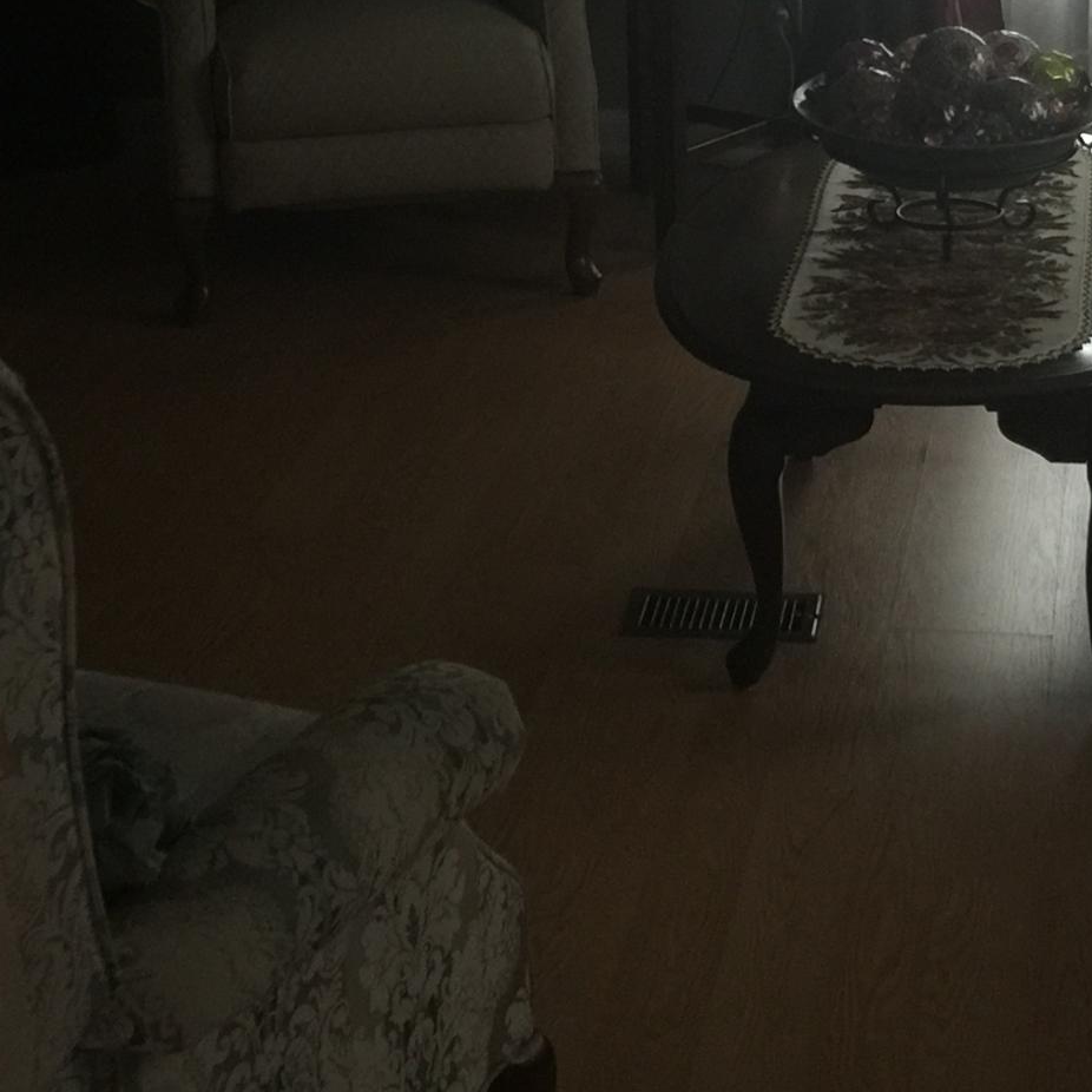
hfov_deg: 20.8
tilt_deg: -14.3
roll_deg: -0.3
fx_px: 2962
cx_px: 722
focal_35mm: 83
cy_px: 79
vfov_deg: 20.4
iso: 125
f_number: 2.2
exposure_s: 1/4
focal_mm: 4.15
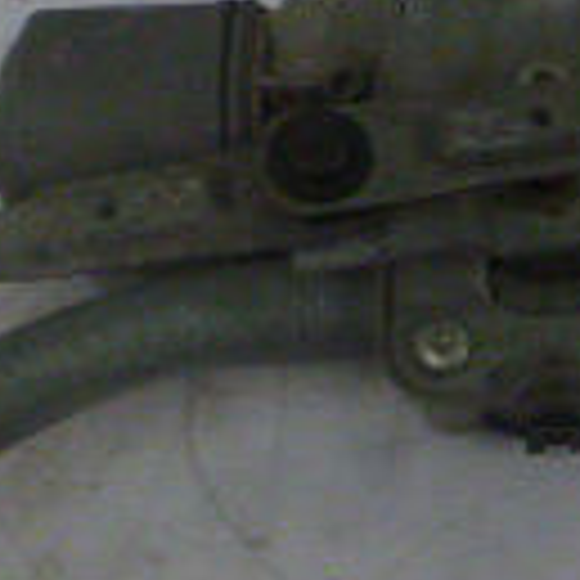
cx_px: 540
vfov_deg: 15.8
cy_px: 234
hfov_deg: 15.6
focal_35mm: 110
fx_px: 2085
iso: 400
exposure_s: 1/40
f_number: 3.9
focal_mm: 4.5
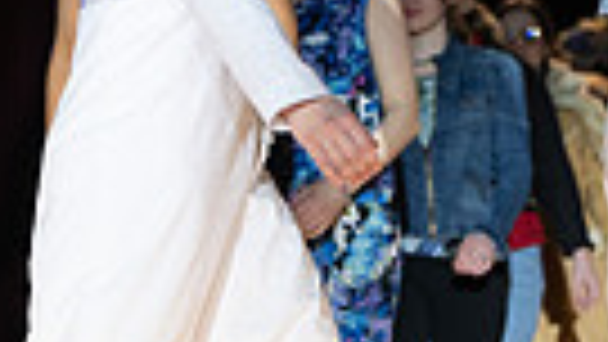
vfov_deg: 3.5
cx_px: 123
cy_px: 102
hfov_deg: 6.2
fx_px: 5595
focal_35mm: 347
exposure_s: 1/640
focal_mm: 70
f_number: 3.5
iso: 800
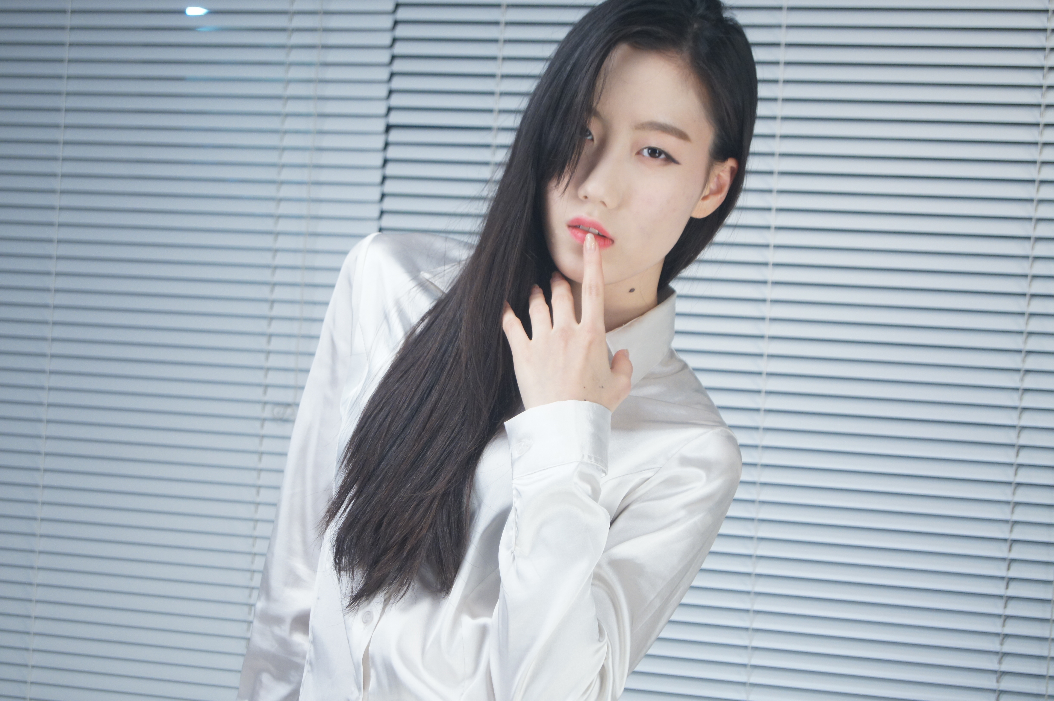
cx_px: 527
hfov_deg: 24.6
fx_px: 2413
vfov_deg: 16.5
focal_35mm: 82
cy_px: 350
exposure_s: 1/160
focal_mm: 55
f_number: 5.6
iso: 800
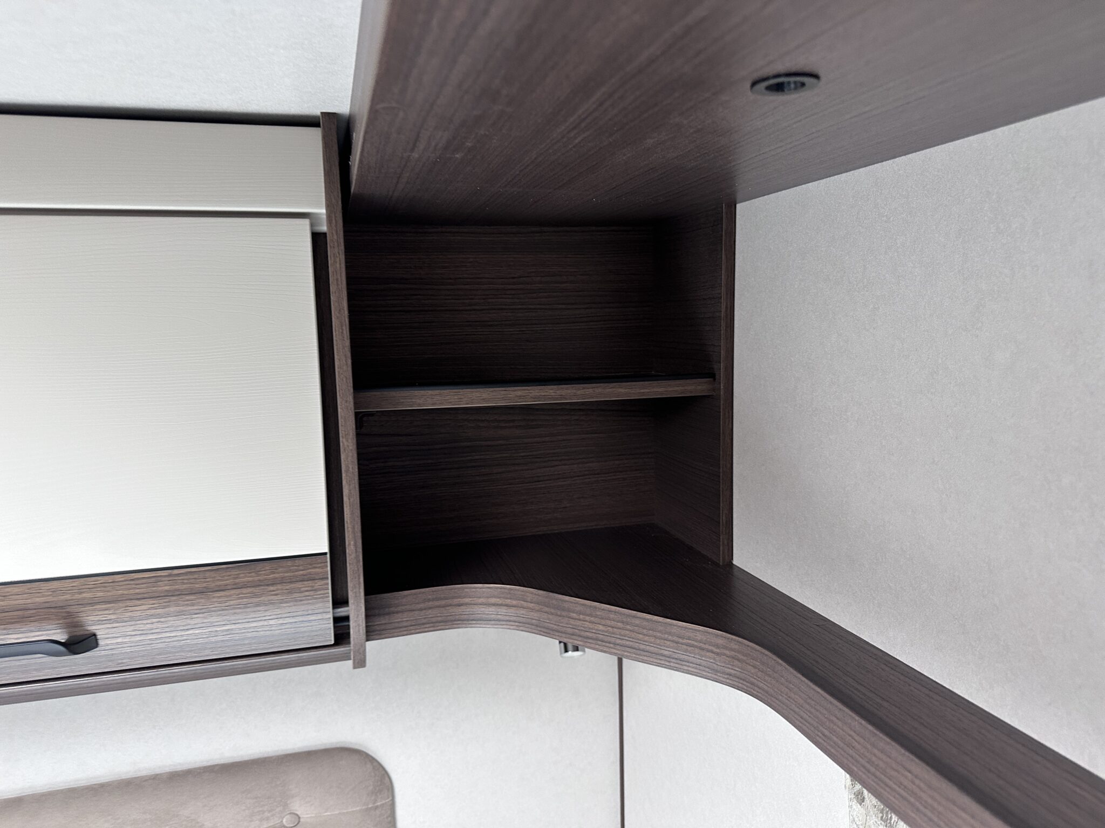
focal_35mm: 24
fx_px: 766
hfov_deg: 71.6
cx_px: 552
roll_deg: -0.5
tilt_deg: -3.9
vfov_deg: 56.8
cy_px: 414
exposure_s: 1/60
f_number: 1.78
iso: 250
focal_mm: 6.86
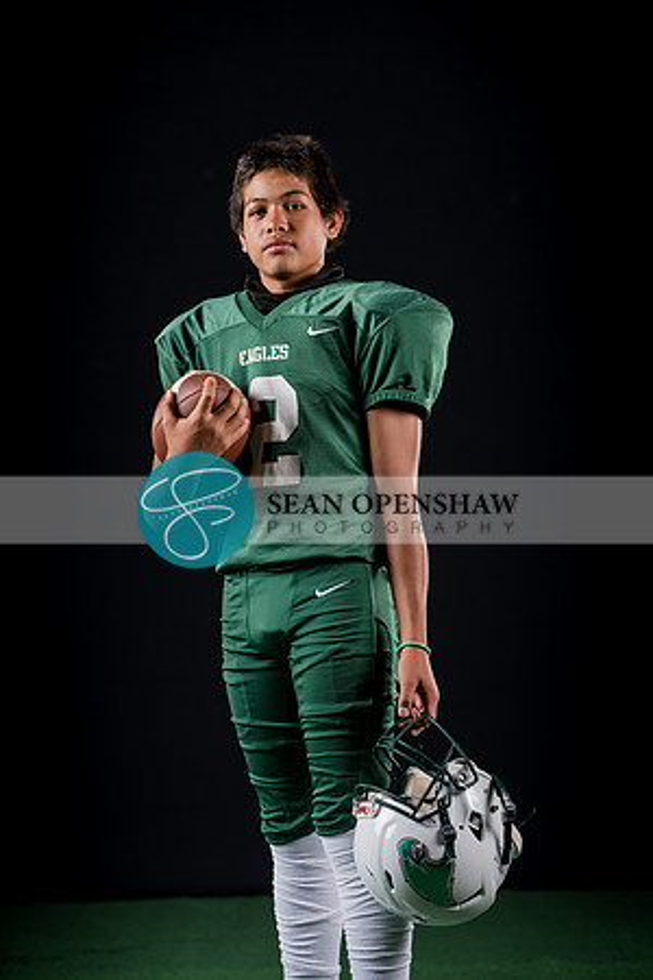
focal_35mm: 114
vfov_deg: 17.9
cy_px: 490
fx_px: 3102
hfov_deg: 12.0
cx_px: 326
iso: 200
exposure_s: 1/160
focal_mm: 114
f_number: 4
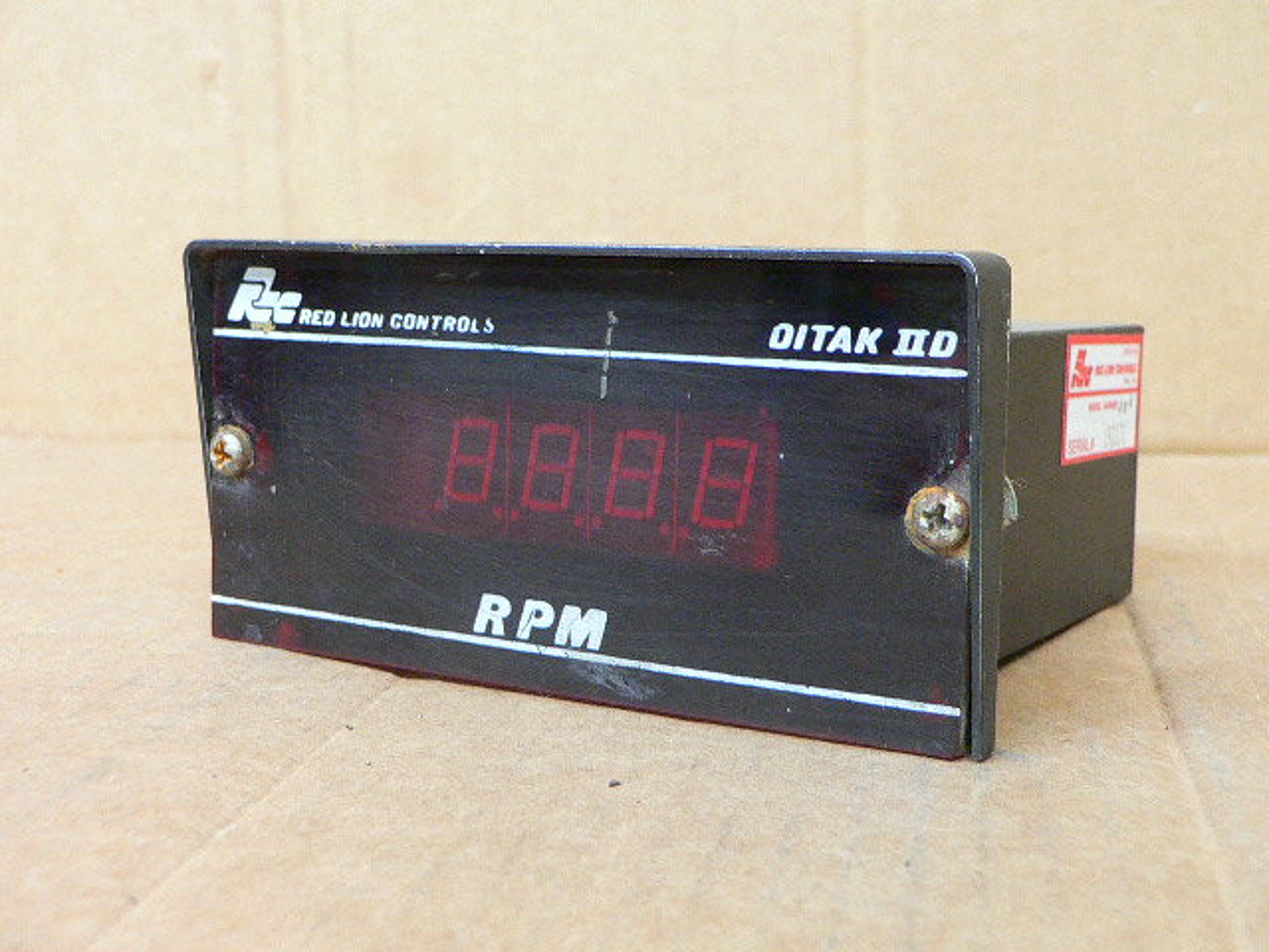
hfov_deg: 39.7
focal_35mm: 48
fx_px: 1760
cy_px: 476
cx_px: 634
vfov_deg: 30.3
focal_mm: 6.3
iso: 200
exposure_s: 1/10
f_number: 2.8
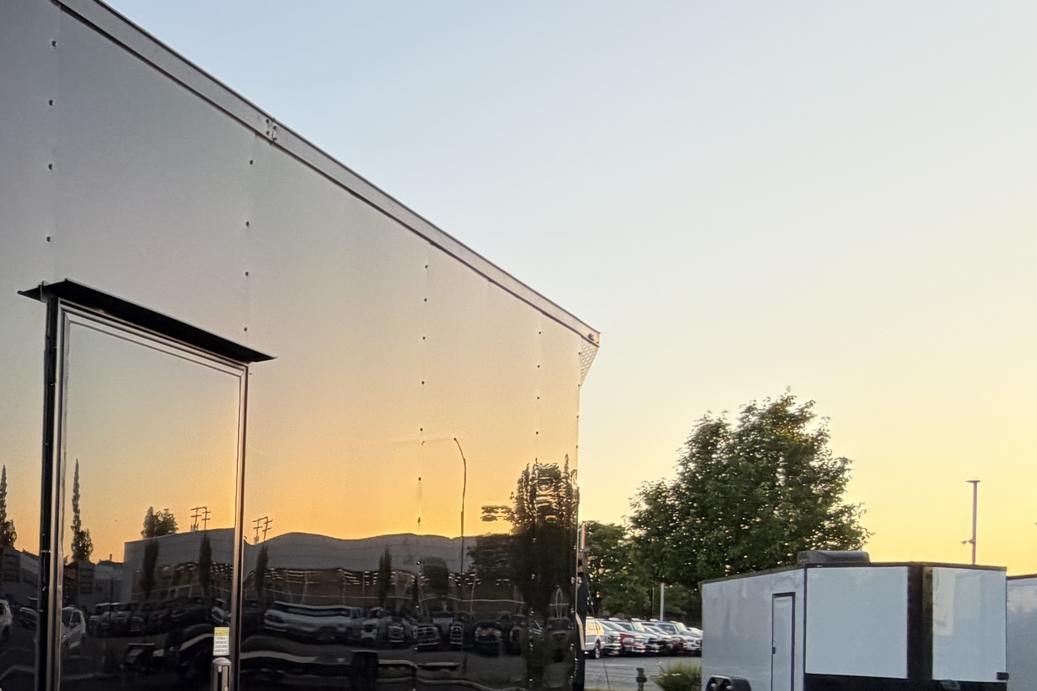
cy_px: 585
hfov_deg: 41.7
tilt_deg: +1.1
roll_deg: -0.3
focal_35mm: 35
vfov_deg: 36.1
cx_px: -134
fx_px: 1008
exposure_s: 1/121
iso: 50
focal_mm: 2.22
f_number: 2.2
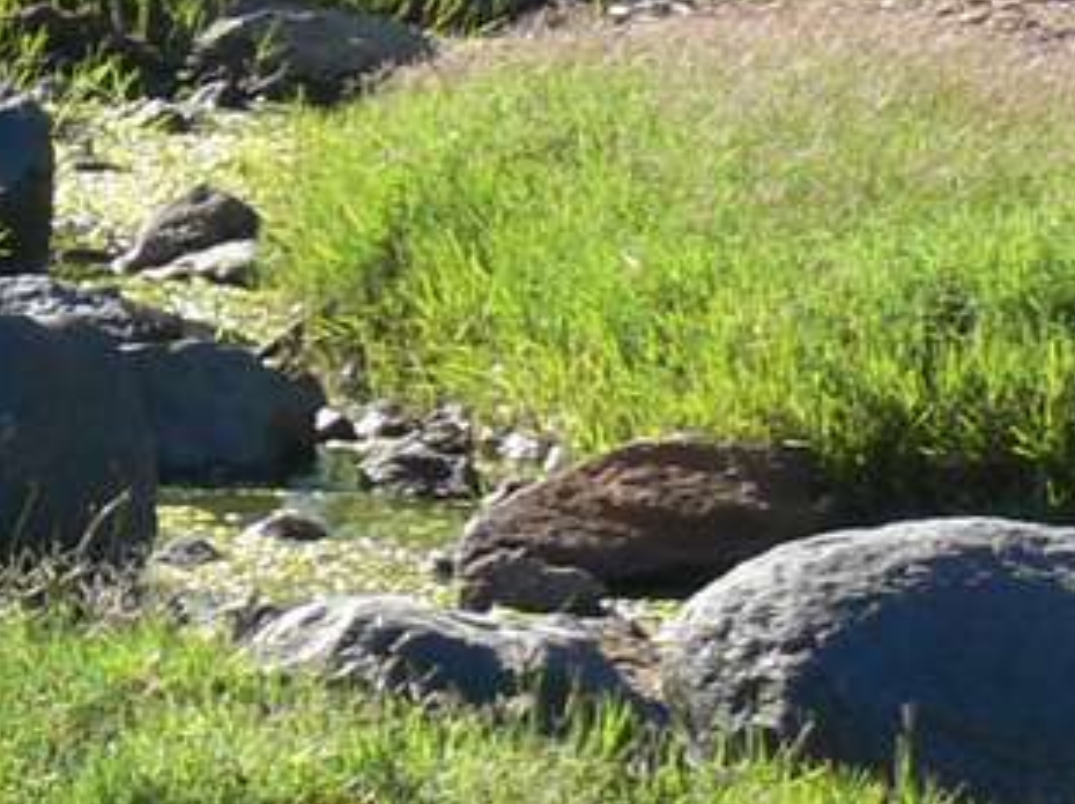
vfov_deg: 4.4
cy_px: 260
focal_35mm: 341
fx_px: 10582
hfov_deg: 5.6
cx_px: -1616
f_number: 5.6
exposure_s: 1/160
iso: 80
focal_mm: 11.7
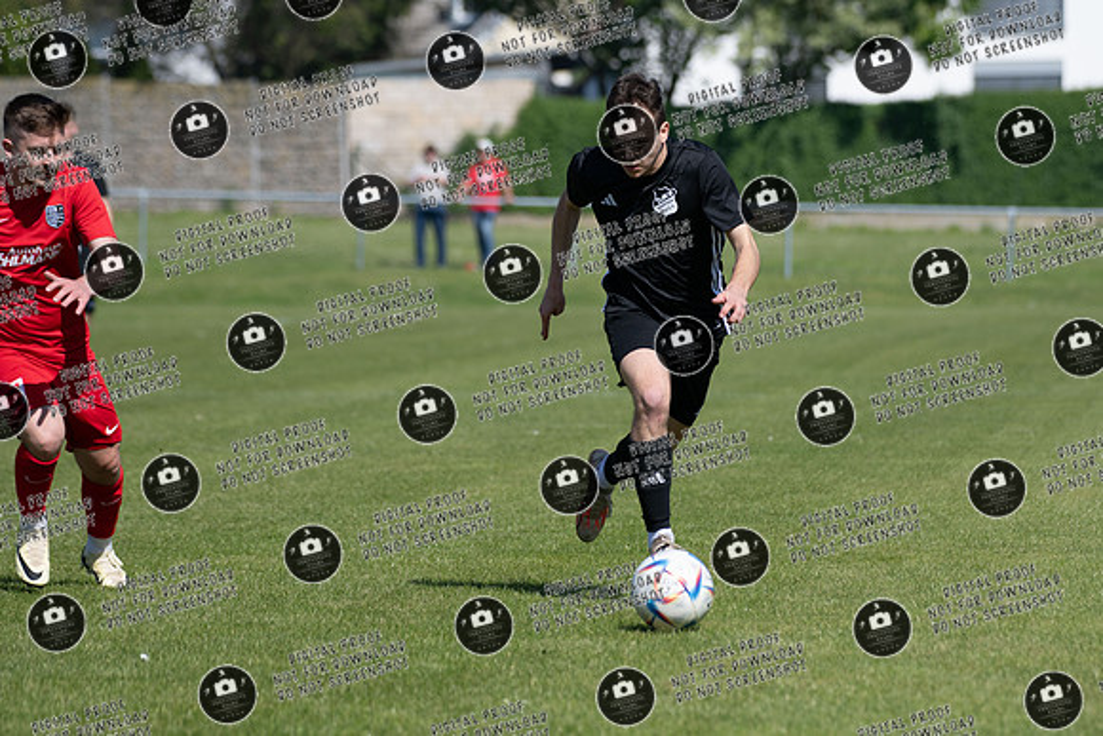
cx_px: 611
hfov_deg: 8.4
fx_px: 7474
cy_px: 328
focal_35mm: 244
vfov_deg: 5.6
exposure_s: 1/1600
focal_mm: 220
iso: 320
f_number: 5.6
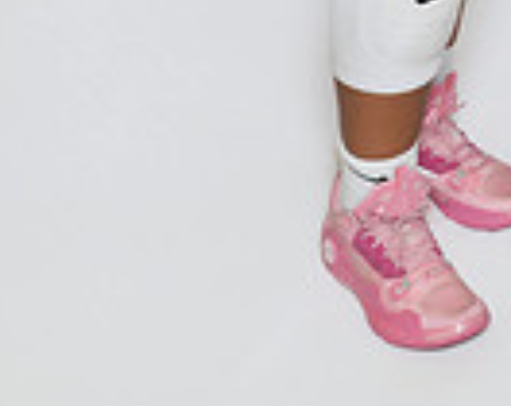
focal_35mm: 125
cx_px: 573
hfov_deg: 15.0
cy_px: -445
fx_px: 1886
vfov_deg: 11.0
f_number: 4
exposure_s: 1/80
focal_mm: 39
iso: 100
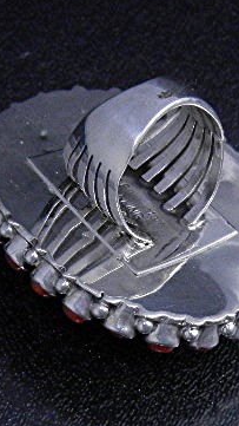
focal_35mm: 114
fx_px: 1285
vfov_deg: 18.8
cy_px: 240
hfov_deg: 10.6
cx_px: 147
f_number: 8
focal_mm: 10.6
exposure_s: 1/30
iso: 800
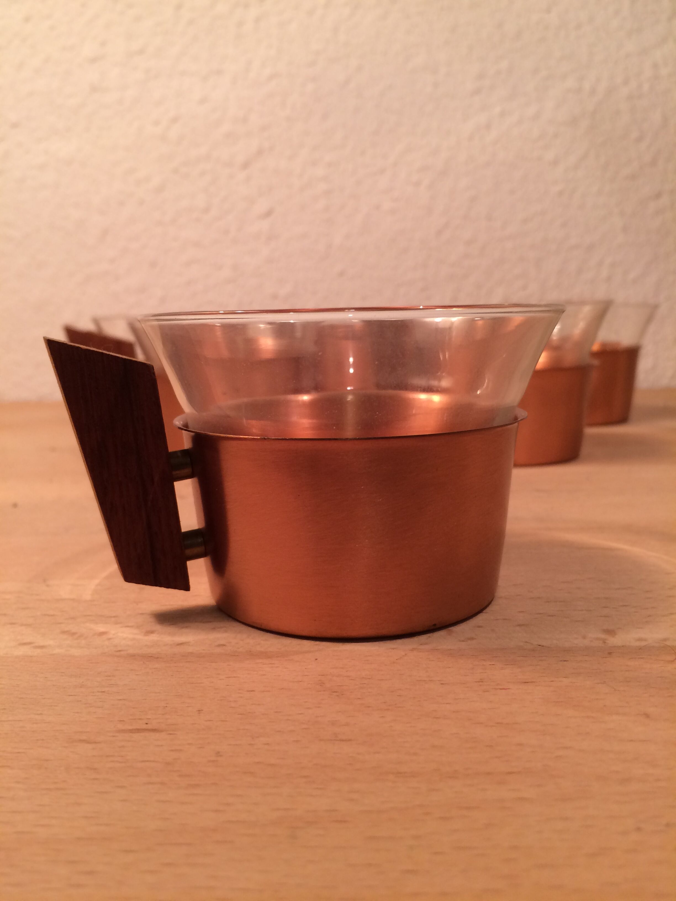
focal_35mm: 29
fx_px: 755
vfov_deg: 61.7
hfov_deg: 48.2
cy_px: 450
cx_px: 338
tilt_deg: -11.4
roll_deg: +2.7
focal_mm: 4.15
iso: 50
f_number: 2.2
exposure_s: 1/33
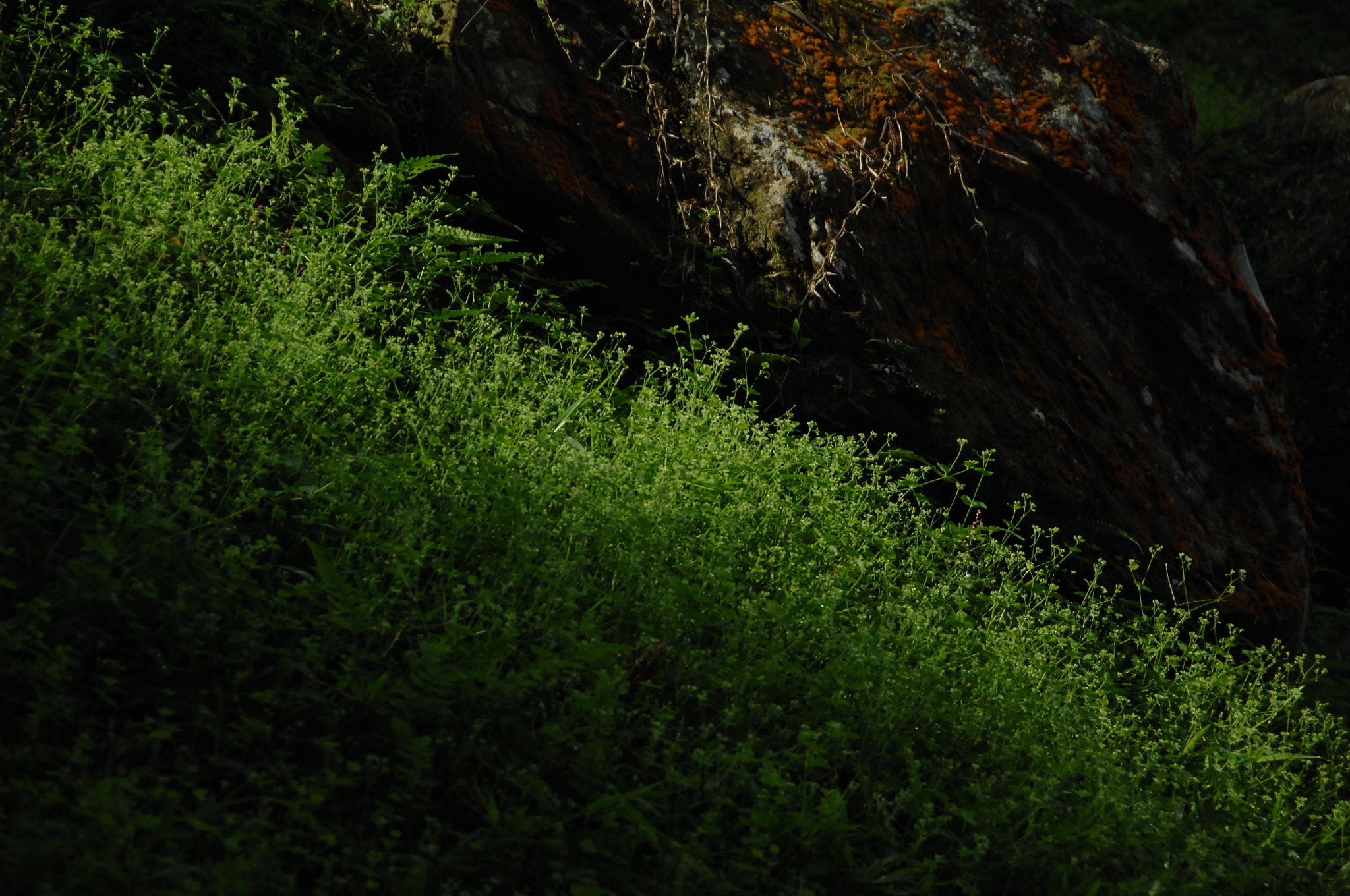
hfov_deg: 11.4
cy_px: 448
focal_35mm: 180
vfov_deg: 7.6
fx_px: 6741
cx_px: 675
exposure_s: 1/1600
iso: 400
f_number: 5.3
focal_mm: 120
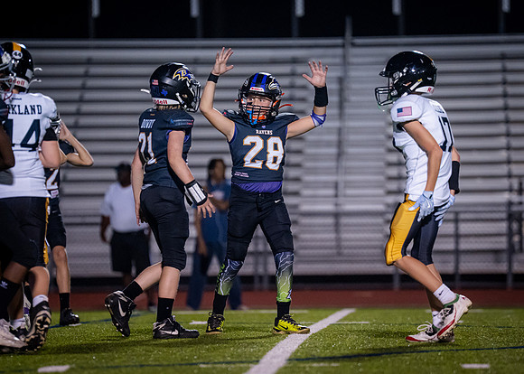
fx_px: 4596
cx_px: 273
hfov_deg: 6.5
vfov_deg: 4.7
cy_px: 205
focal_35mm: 309
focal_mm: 200
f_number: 2.8
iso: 2500
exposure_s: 1/1000
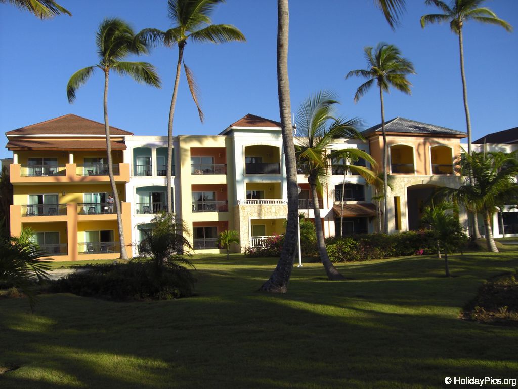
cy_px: 194
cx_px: 259
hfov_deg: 49.0
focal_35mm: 38
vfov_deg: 37.7
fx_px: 569
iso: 64
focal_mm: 6.2
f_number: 2.7
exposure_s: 1/1000
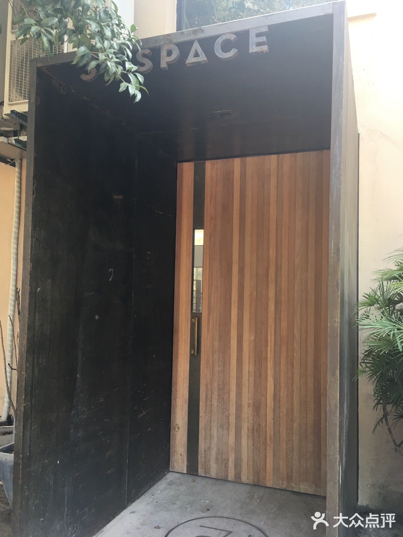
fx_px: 450
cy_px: 268
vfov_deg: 61.7
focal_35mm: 29
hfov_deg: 48.2
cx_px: 202
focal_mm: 4.15
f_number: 2.2
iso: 32
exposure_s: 1/33
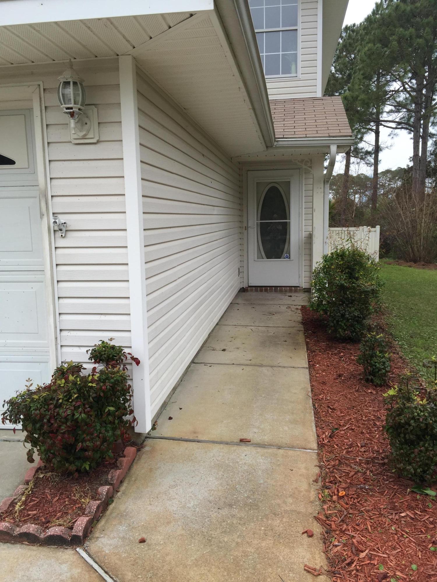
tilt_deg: -7.3
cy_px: 291
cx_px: 218
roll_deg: +2.1
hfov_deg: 48.2
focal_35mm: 29
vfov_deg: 61.7
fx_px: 488
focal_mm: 4.15
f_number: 2.2
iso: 32
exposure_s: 1/416
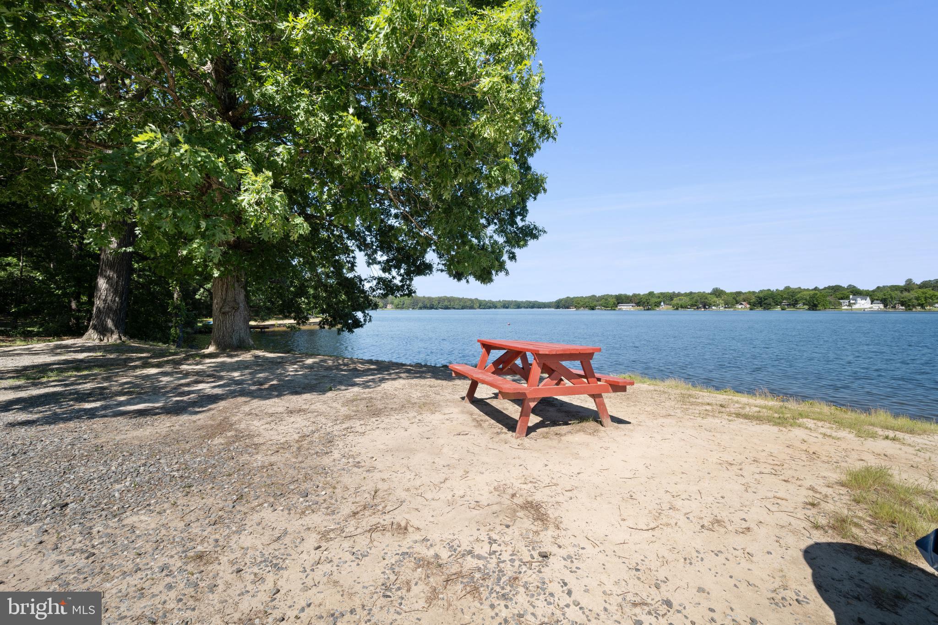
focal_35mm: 14
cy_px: 312
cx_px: 469
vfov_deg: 81.2
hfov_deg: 104.3
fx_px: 365
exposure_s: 1/20
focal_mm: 14
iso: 100
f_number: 11
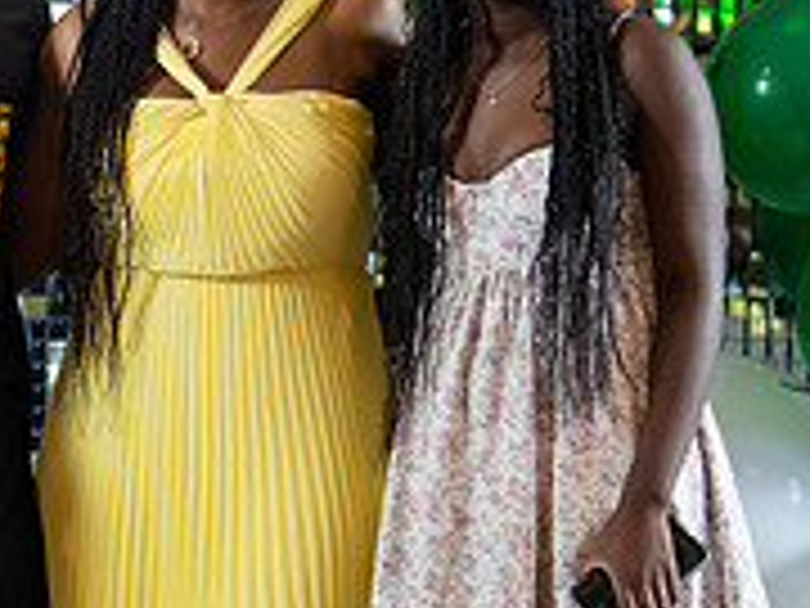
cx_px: 36
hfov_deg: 11.7
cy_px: 464
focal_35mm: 168
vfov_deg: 8.8
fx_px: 3931
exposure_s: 1/320
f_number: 1.2
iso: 1250
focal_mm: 50
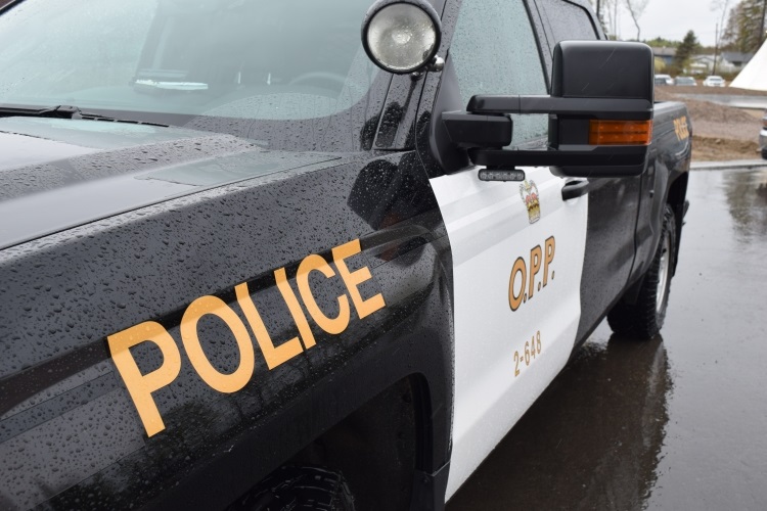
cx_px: 384
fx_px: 831
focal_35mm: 39
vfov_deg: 34.2
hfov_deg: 49.6
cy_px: 256
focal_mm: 26
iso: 400
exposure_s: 1/250
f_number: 8
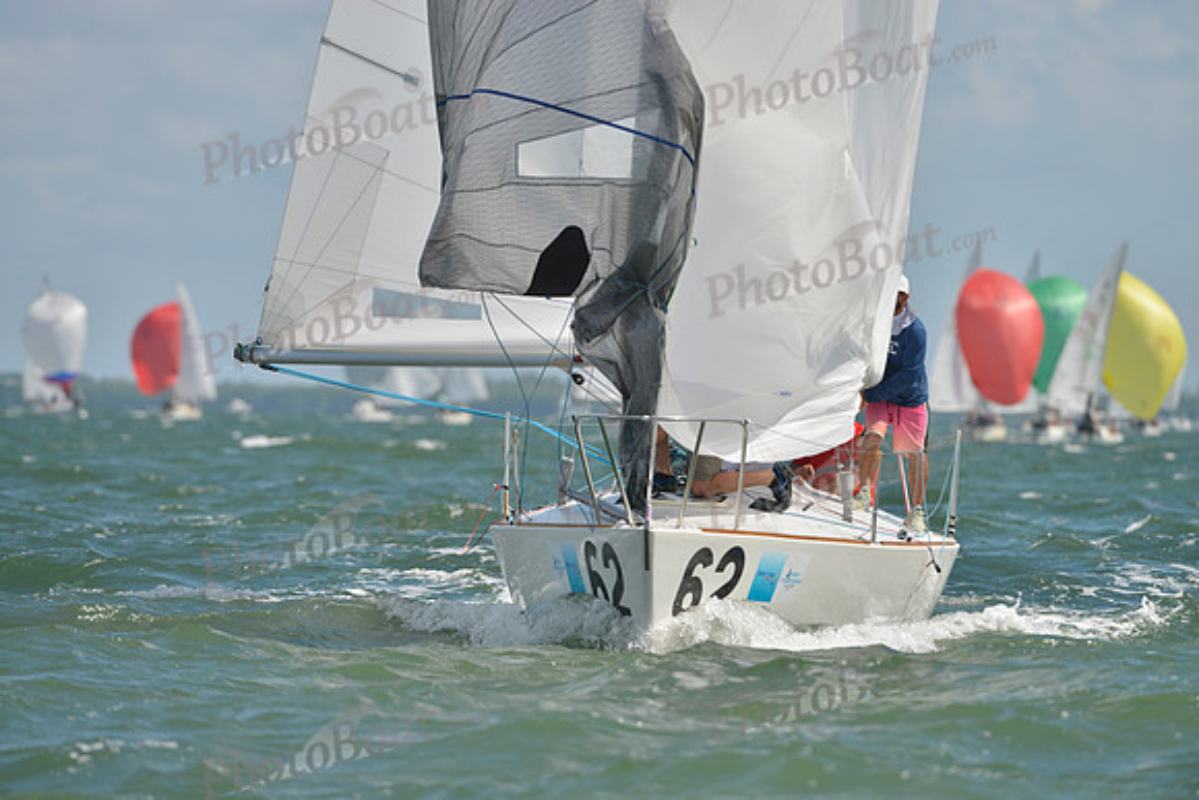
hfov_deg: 5.4
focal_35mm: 380
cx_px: 600
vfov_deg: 3.6
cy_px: 400
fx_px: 12658
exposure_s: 1/1250
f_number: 6.3
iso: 200
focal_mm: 380
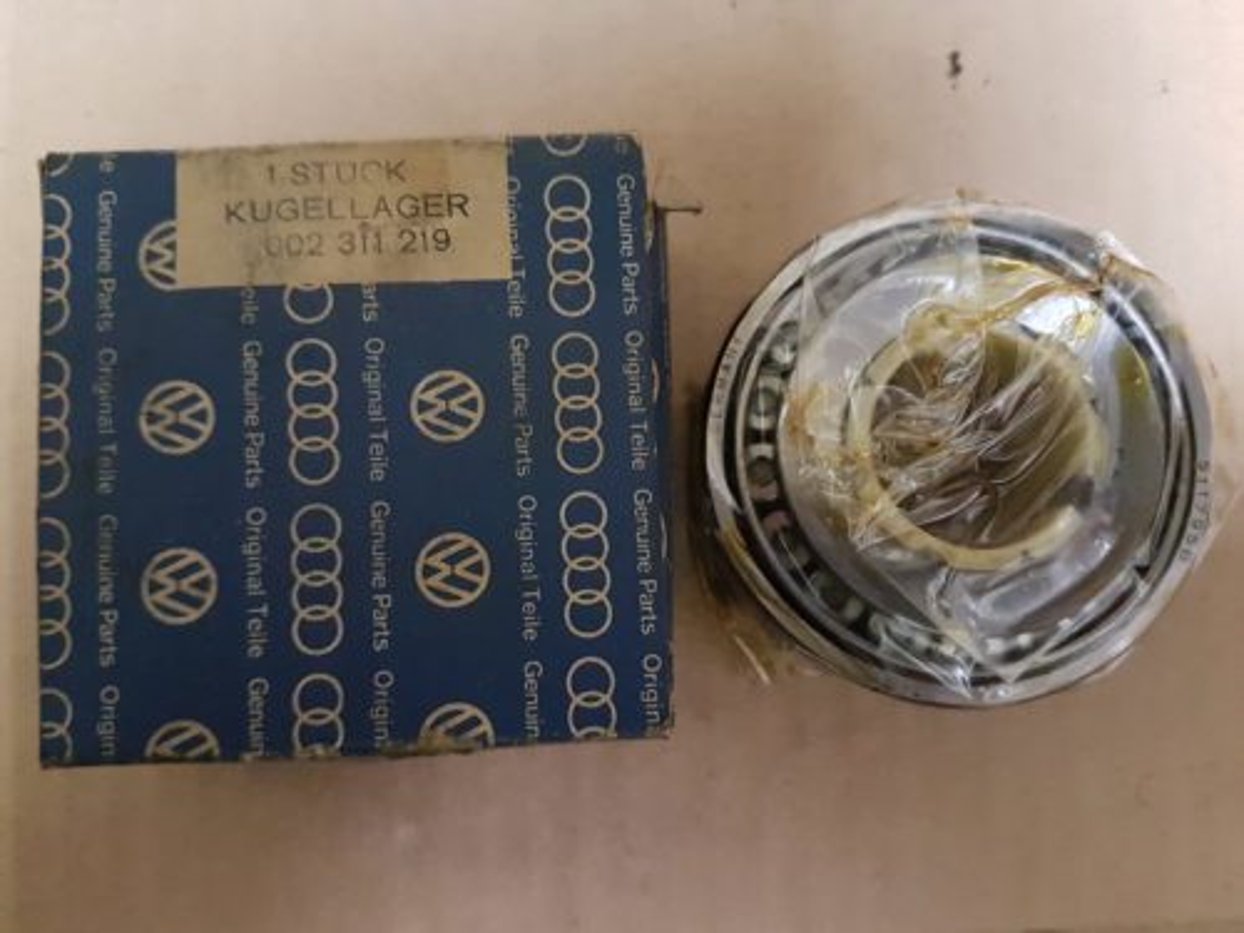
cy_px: 466
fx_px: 934
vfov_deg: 53.1
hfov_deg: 67.3
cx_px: 622
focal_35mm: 26
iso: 500
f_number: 1.7
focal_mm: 4.2
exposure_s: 1/10
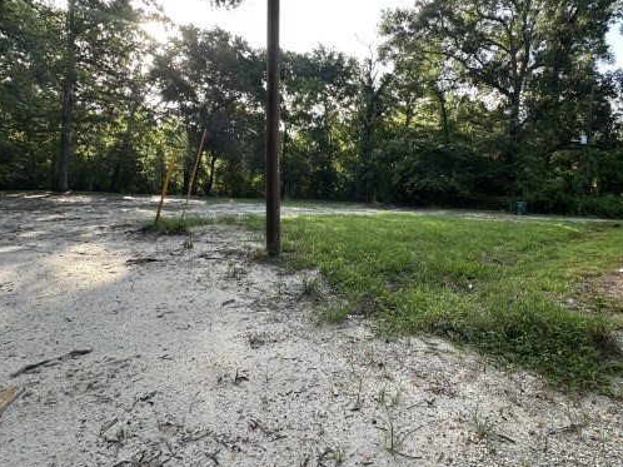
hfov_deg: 86.6
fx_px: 324
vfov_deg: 71.2
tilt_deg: -2.4
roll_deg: -2.6
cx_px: 377
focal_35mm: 18
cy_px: 202
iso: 40
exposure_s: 1/99
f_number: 2.2
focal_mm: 2.22
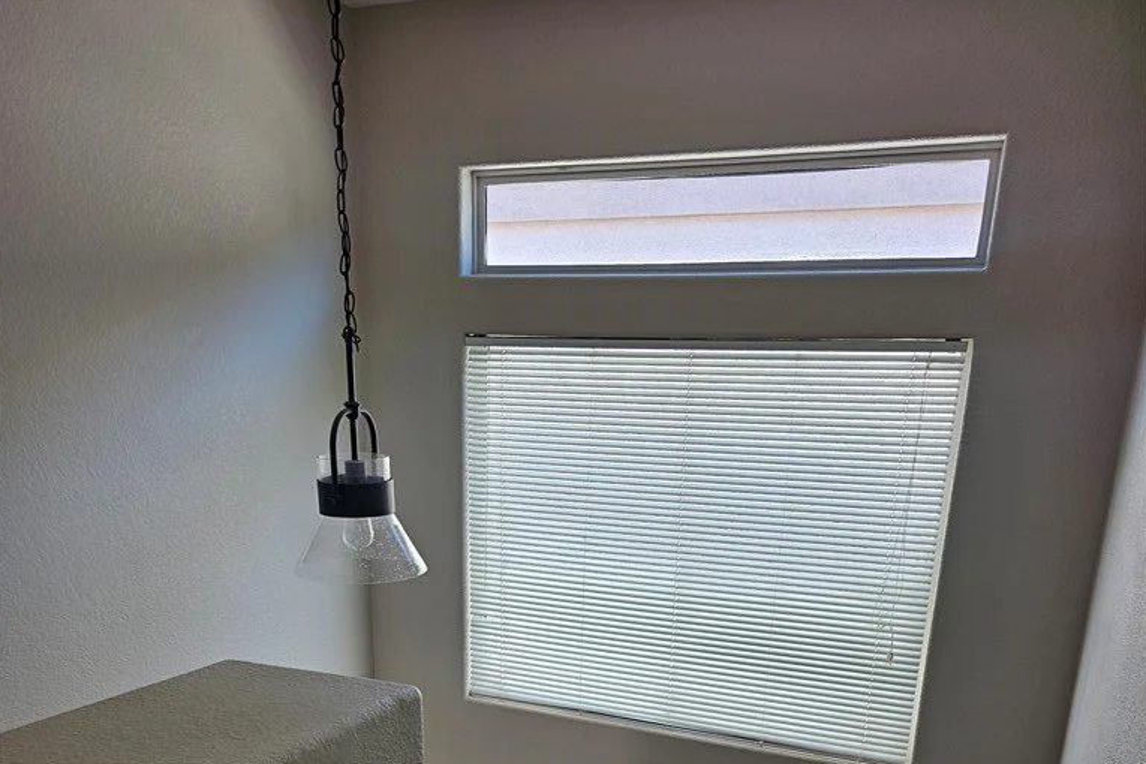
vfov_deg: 38.0
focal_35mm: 32
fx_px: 1019
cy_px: 706
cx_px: 574
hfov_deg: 58.7
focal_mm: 6.3
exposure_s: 1/207
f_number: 1.7
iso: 80
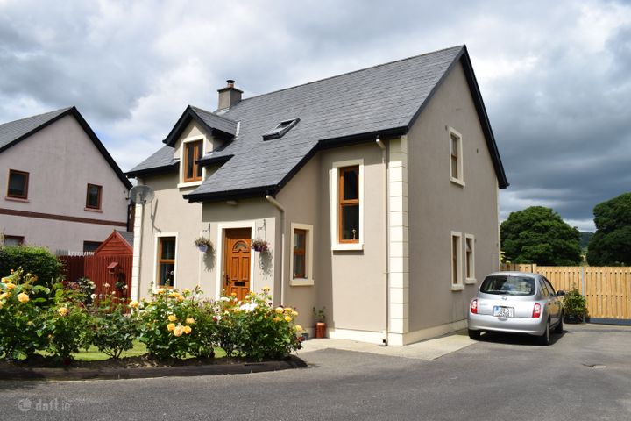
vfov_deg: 47.9
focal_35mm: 27
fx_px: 473
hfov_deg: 67.4
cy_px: 210
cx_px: 316
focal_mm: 18
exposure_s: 1/500
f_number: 11
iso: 200
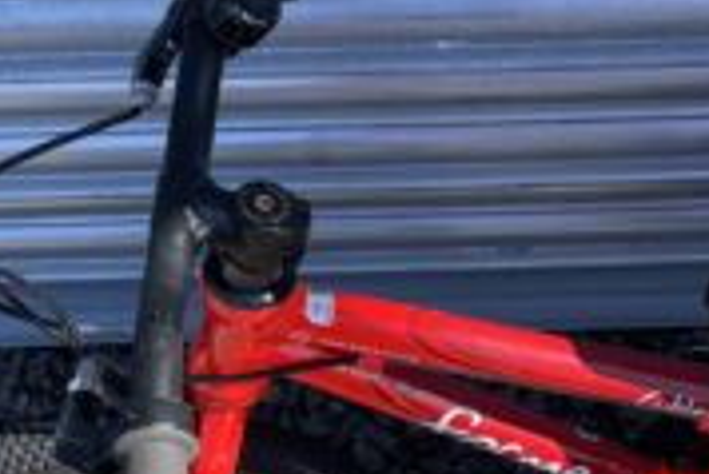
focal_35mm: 73
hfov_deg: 26.6
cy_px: 327
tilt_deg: -65.5
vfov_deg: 18.6
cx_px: 661
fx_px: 1439
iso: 32
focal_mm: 4.2
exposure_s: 1/831
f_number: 1.6
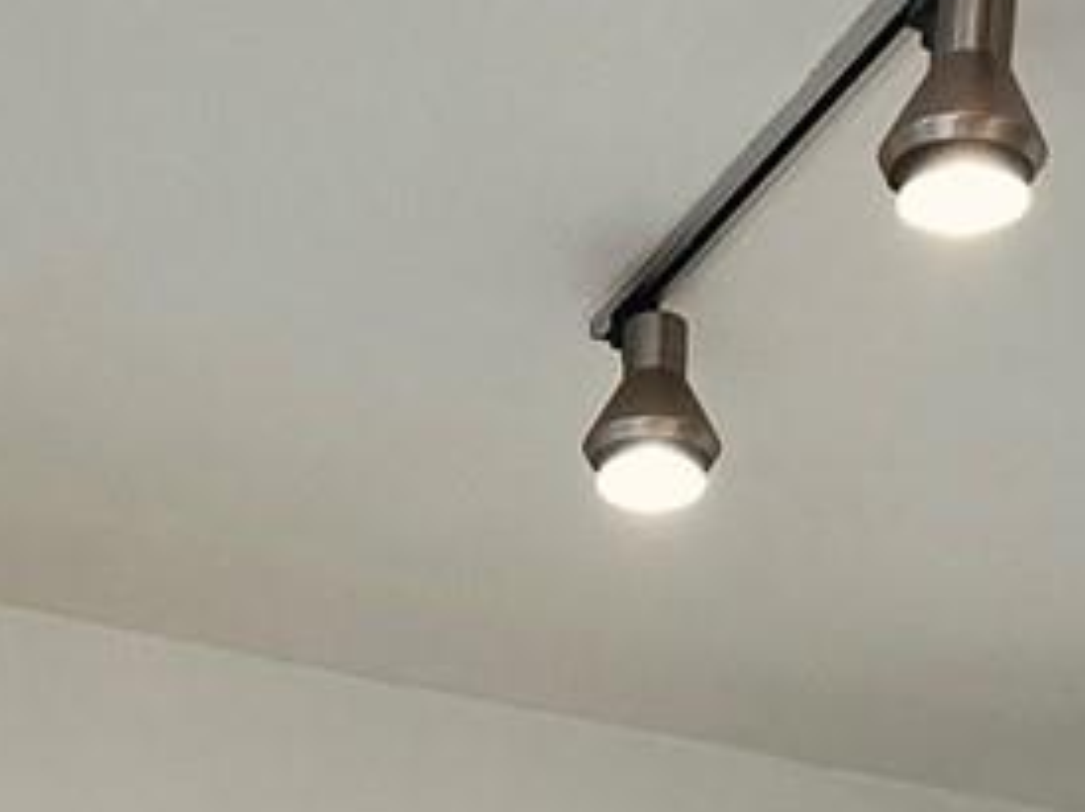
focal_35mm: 76
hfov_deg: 25.6
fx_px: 2380
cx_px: 420
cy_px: 2246
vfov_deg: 12.3
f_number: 2.2
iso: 250
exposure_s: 1/120
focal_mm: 2.2
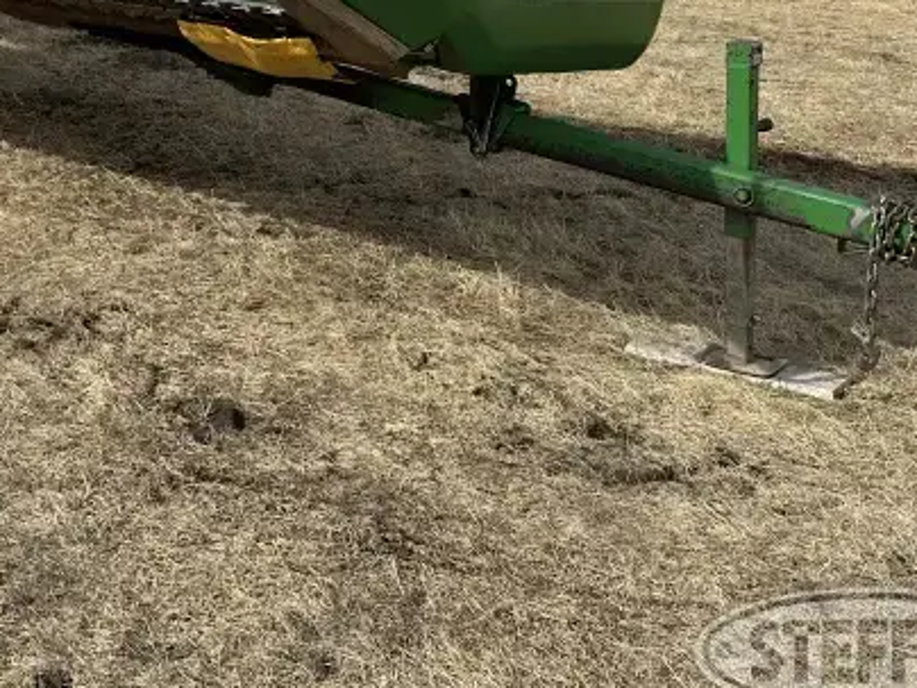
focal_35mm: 57
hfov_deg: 31.3
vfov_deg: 24.0
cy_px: -75
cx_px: 7
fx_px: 1510
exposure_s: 1/4762
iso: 80
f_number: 1.78
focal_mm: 6.86
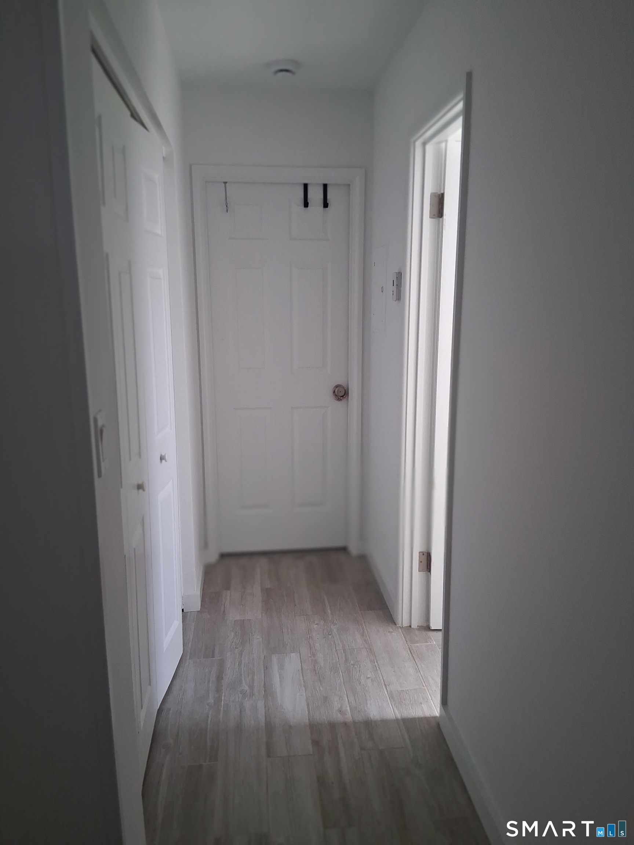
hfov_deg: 53.1
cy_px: 422
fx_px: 635
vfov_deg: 67.3
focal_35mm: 26
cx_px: 317
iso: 320
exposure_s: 1/120
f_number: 1.8
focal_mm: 3.98
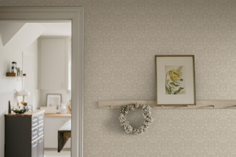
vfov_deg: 27.0
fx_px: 328
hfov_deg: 39.6
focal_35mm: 50
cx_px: 118
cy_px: 78
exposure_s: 1/100
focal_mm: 50
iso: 400
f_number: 2.2
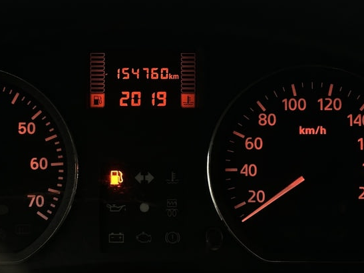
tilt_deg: -22.4
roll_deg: -0.8
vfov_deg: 18.6
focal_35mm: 79
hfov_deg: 24.7
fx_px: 831
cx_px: 142
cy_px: 153
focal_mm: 6.86
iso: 250
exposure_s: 1/50
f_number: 1.78
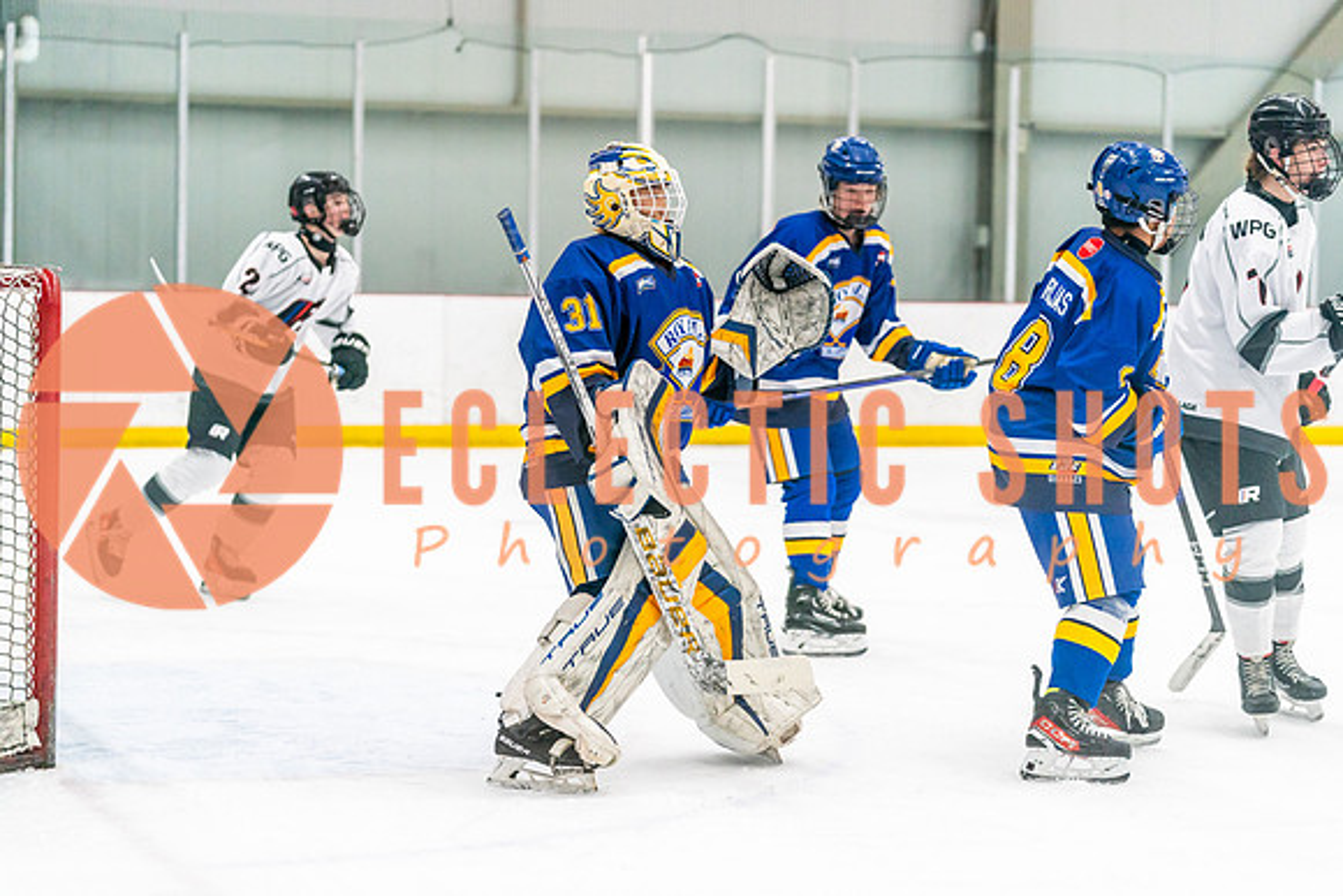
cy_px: 448
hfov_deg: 22.4
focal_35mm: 91
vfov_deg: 15.0
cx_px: 672
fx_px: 3395
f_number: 2.8
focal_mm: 91
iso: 3200
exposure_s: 1/1250
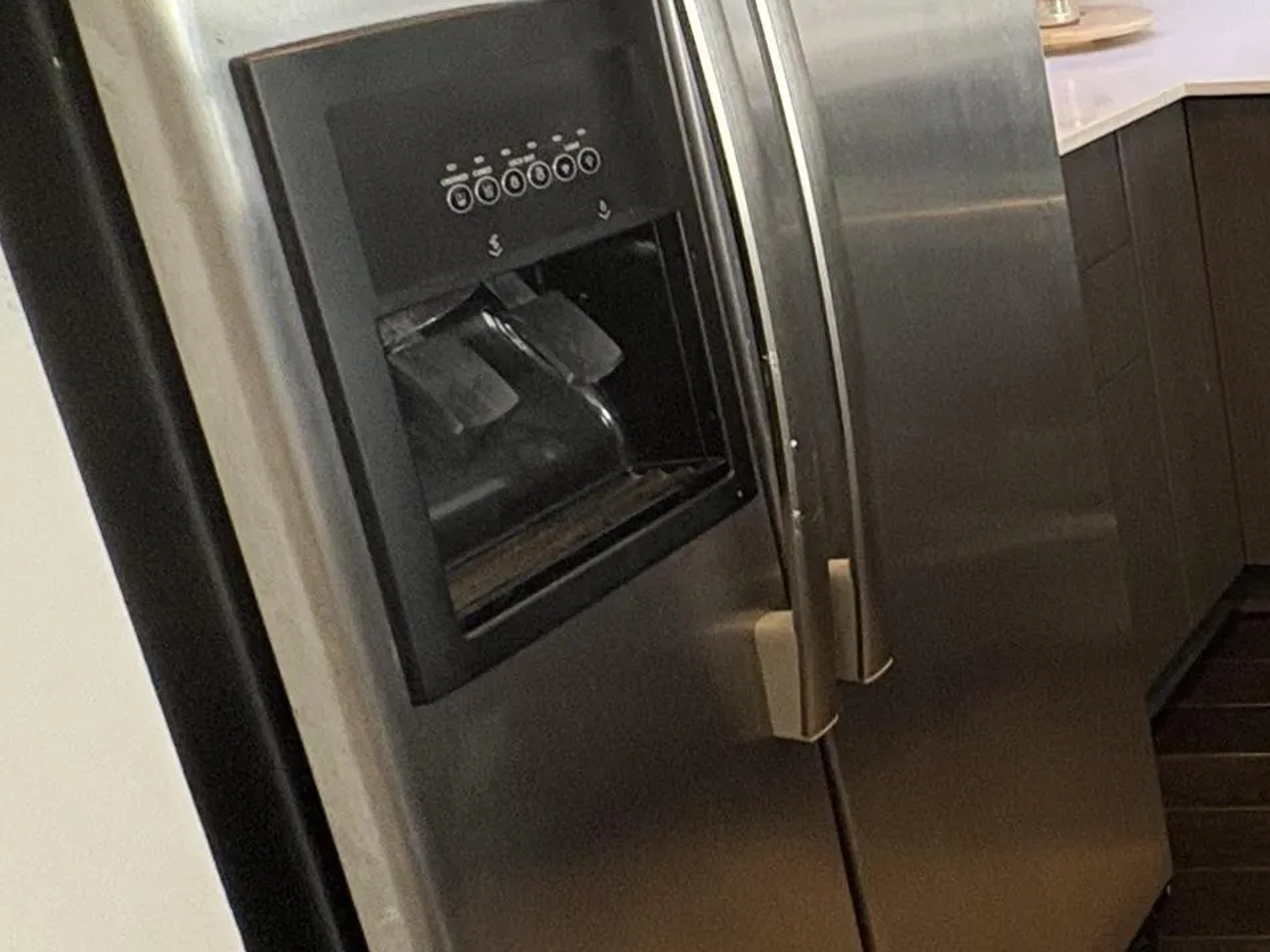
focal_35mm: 45
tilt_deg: -15.9
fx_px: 1651
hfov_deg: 29.2
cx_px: 1829
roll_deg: +2.8
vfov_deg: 31.5
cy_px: 226
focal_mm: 2.22
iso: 160
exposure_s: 1/60
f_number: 2.2
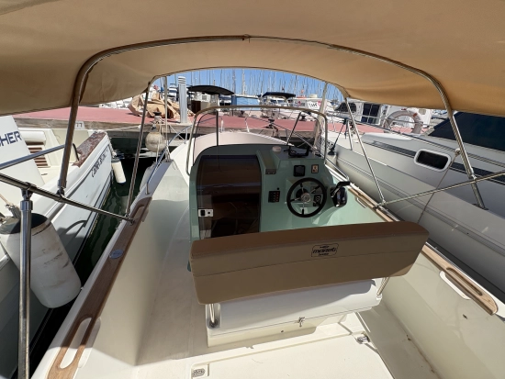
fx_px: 204
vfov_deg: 85.7
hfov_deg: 102.0
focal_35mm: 14
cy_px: 190
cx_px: 252
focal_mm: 2.22
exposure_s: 1/1927
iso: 64
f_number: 2.2
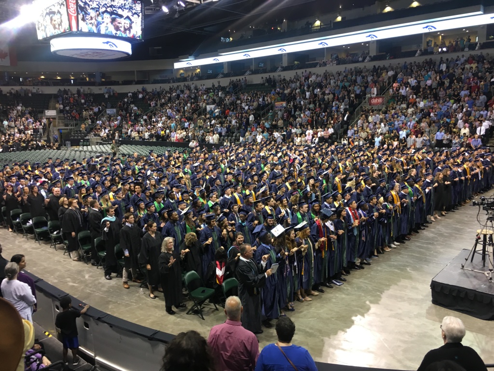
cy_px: 186
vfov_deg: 48.2
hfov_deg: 61.7
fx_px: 414
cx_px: 247
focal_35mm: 29
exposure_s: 1/30
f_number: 2.2
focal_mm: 4.15
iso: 80
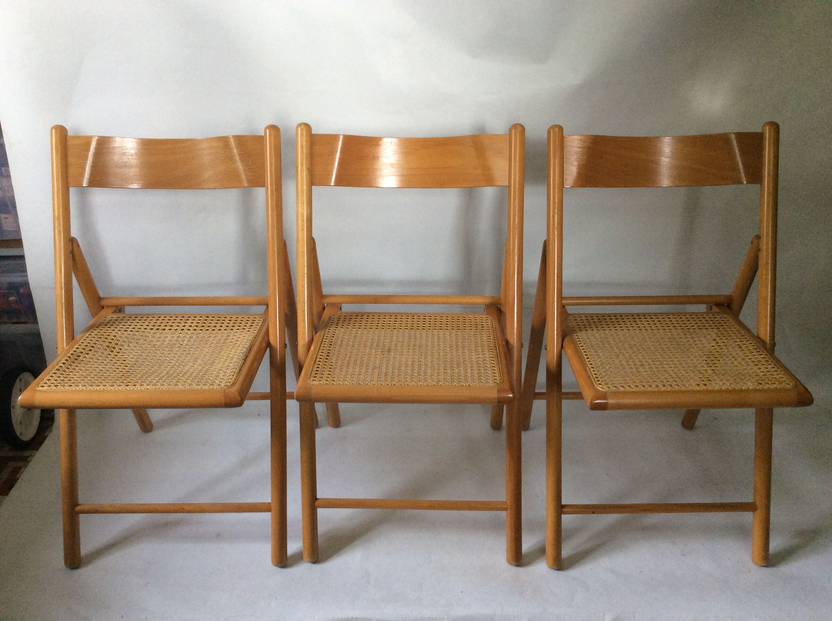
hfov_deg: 56.9
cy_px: 310
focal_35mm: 32
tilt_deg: -29.8
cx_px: 416
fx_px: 768
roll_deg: +2.3
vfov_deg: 44.1
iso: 100
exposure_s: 1/25
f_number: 2.4
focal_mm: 3.3
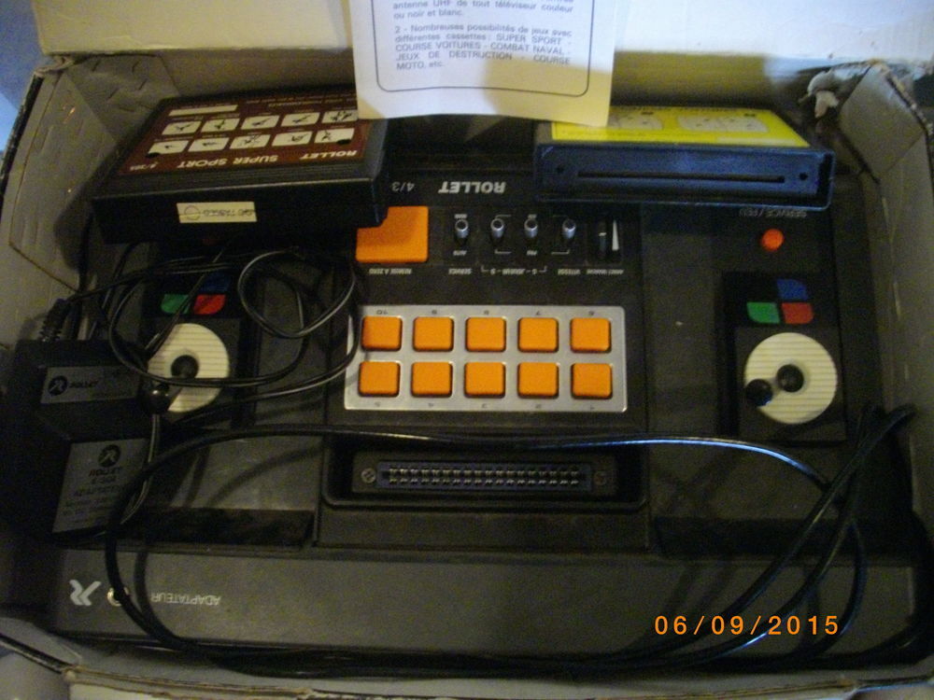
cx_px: 467
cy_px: 350
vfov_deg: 38.7
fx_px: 998
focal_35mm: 37
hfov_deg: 50.1
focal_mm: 6.2
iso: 800
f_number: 2.8
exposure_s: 1/15
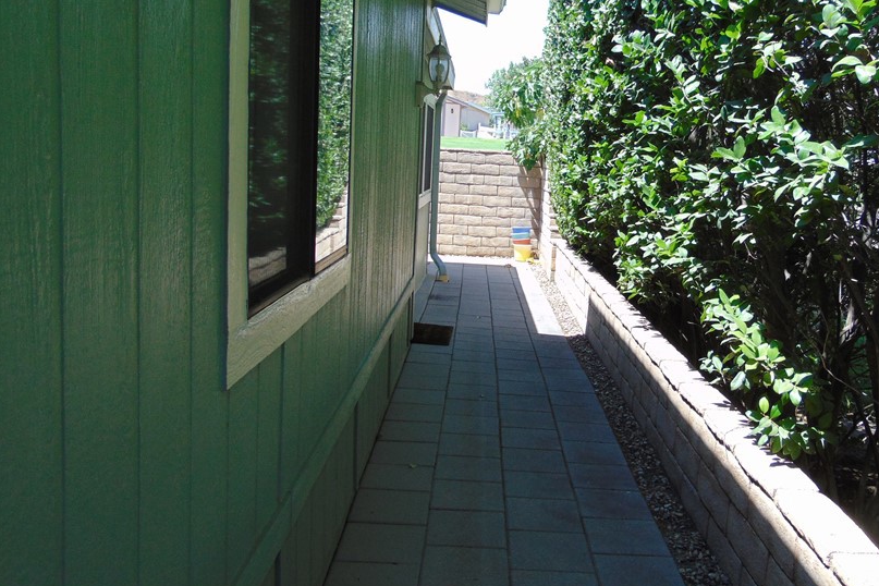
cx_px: 534
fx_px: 806
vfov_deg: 39.9
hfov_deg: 56.7
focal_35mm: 33
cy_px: 270
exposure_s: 1/320
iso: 80
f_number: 3
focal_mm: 4.5
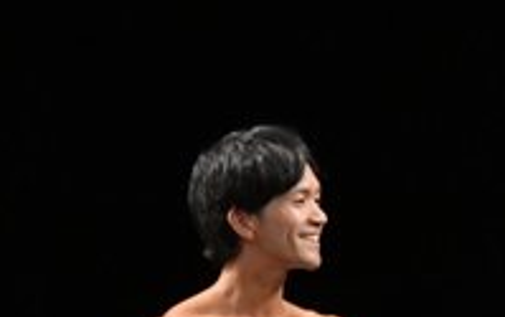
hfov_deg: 2.0
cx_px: 633
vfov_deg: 1.2
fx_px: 14733
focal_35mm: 1069
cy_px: 604
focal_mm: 180
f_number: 5.6
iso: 3200
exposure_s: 1/400
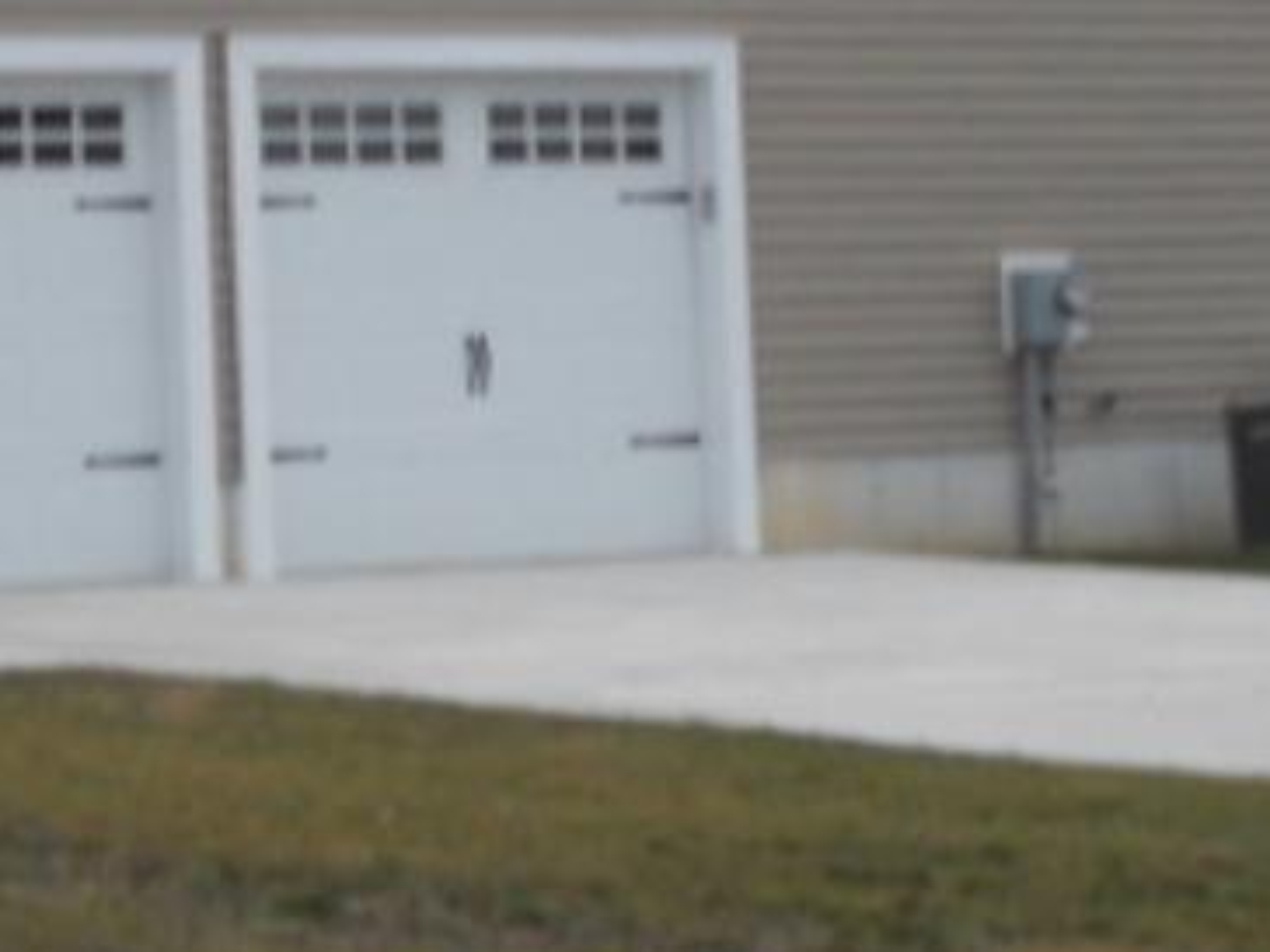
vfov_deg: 8.1
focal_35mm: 182
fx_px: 6677
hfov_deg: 10.8
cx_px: 248
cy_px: -241
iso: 160
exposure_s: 1/30
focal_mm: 8.2
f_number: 4.3
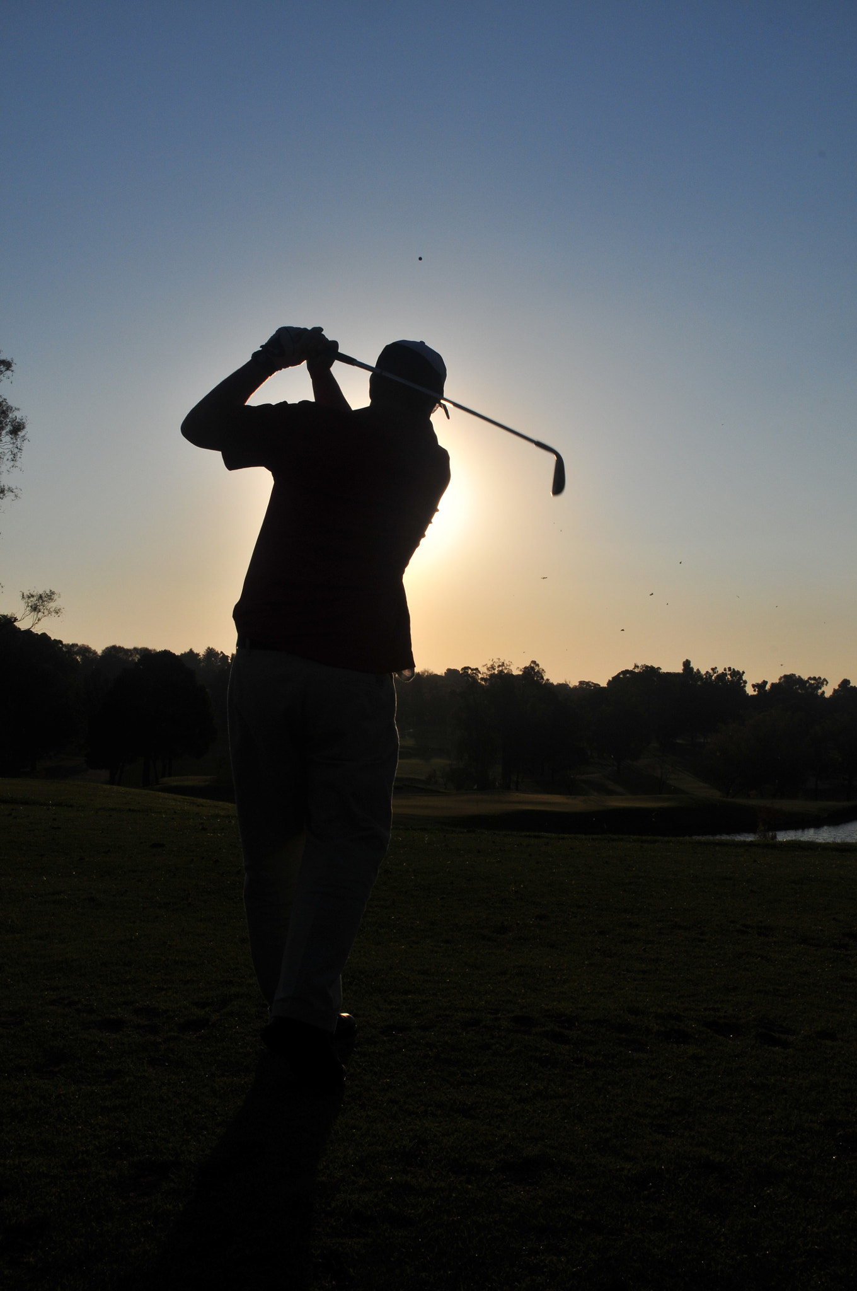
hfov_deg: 32.9
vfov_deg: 48.0
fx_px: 1450
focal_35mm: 40
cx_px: 428
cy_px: 646
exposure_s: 1/400
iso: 200
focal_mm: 27
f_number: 18
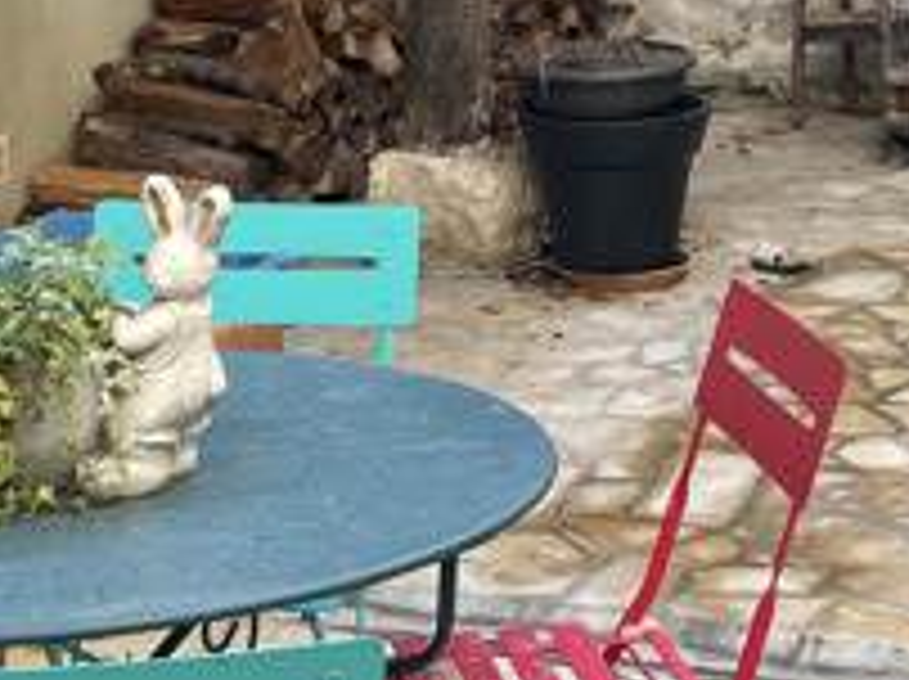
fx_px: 2702
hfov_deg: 18.8
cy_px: -63
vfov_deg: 14.0
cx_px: 788
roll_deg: +0.0
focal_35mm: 103
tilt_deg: -5.5
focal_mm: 4.2
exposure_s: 1/175
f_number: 1.6
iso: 32
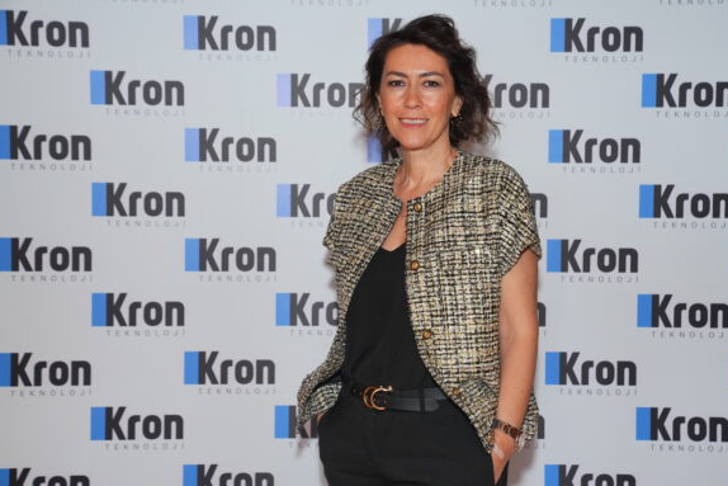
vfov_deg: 18.2
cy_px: 250
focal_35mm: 75
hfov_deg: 27.0
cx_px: 376
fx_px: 1517
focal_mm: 70
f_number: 4.5
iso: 2000
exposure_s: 1/160
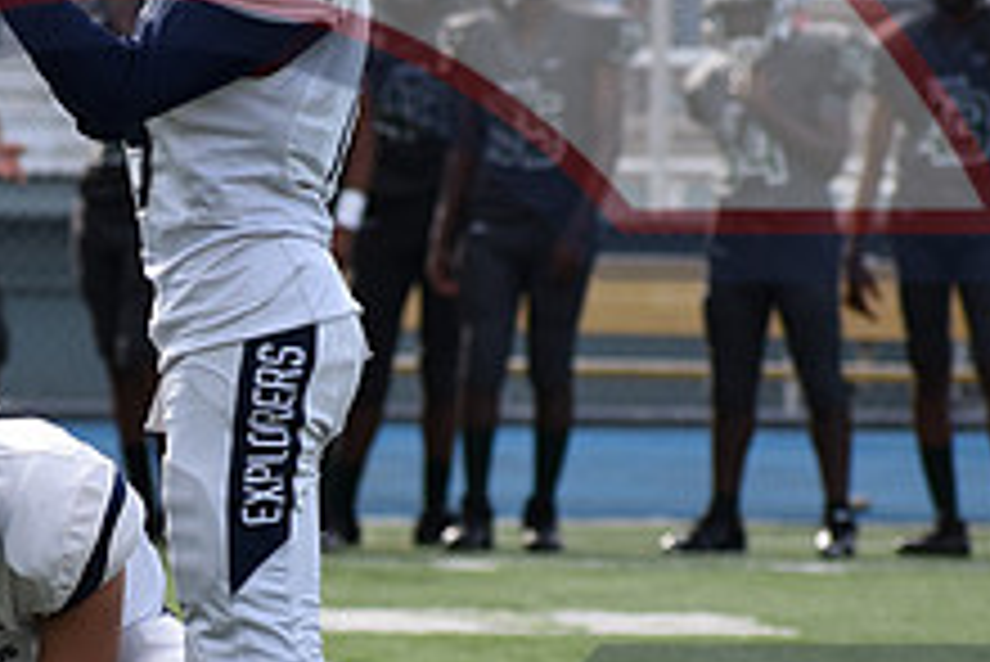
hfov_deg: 2.9
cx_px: 108
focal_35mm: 713
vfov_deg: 1.9
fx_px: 19620
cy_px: 462
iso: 400
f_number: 5.3
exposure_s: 1/1000
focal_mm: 180
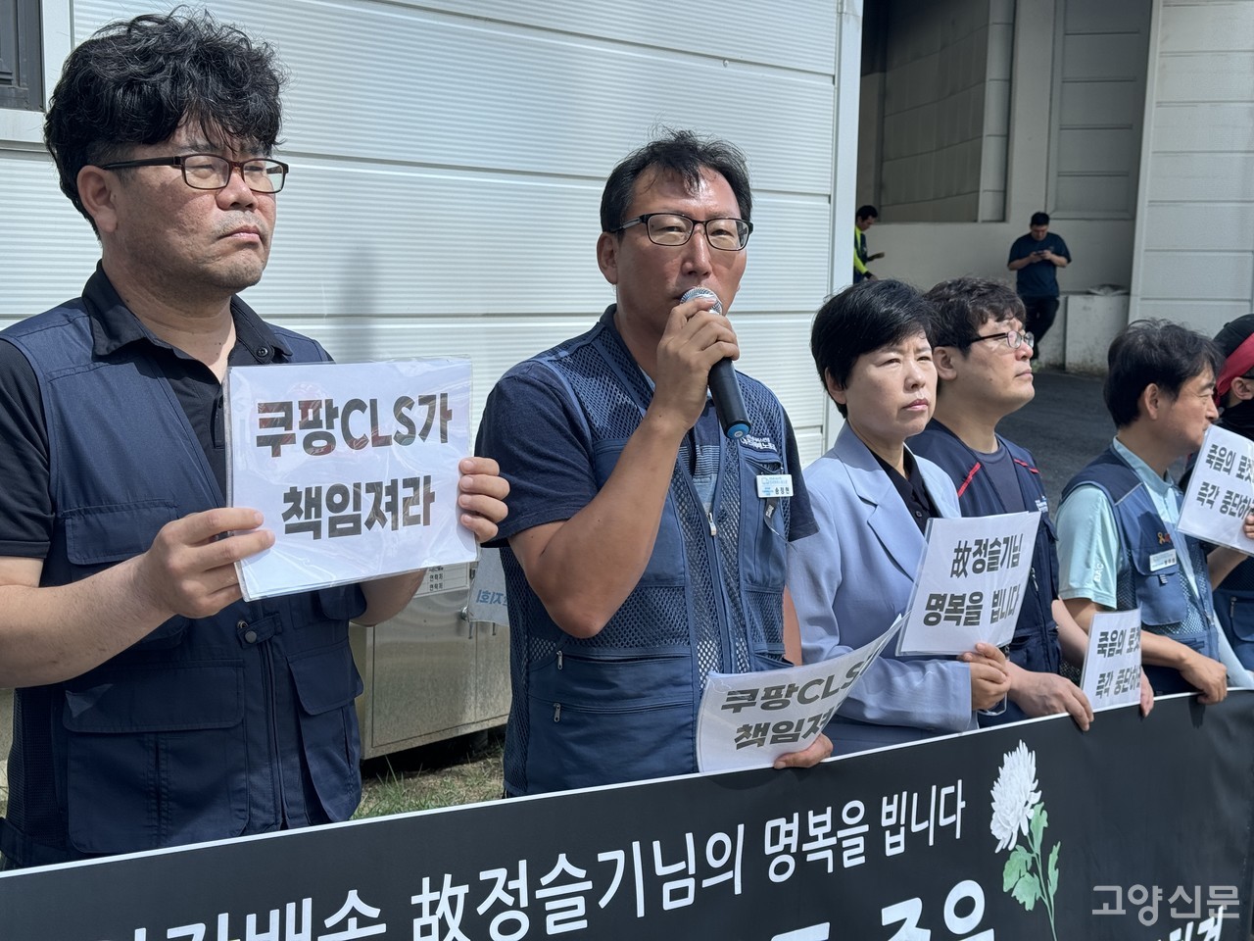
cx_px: 627
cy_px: 470
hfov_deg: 39.7
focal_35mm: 48
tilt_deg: -6.5
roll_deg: -0.7
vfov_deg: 30.3
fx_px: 1739
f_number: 1.78
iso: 64
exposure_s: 1/952
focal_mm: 6.76
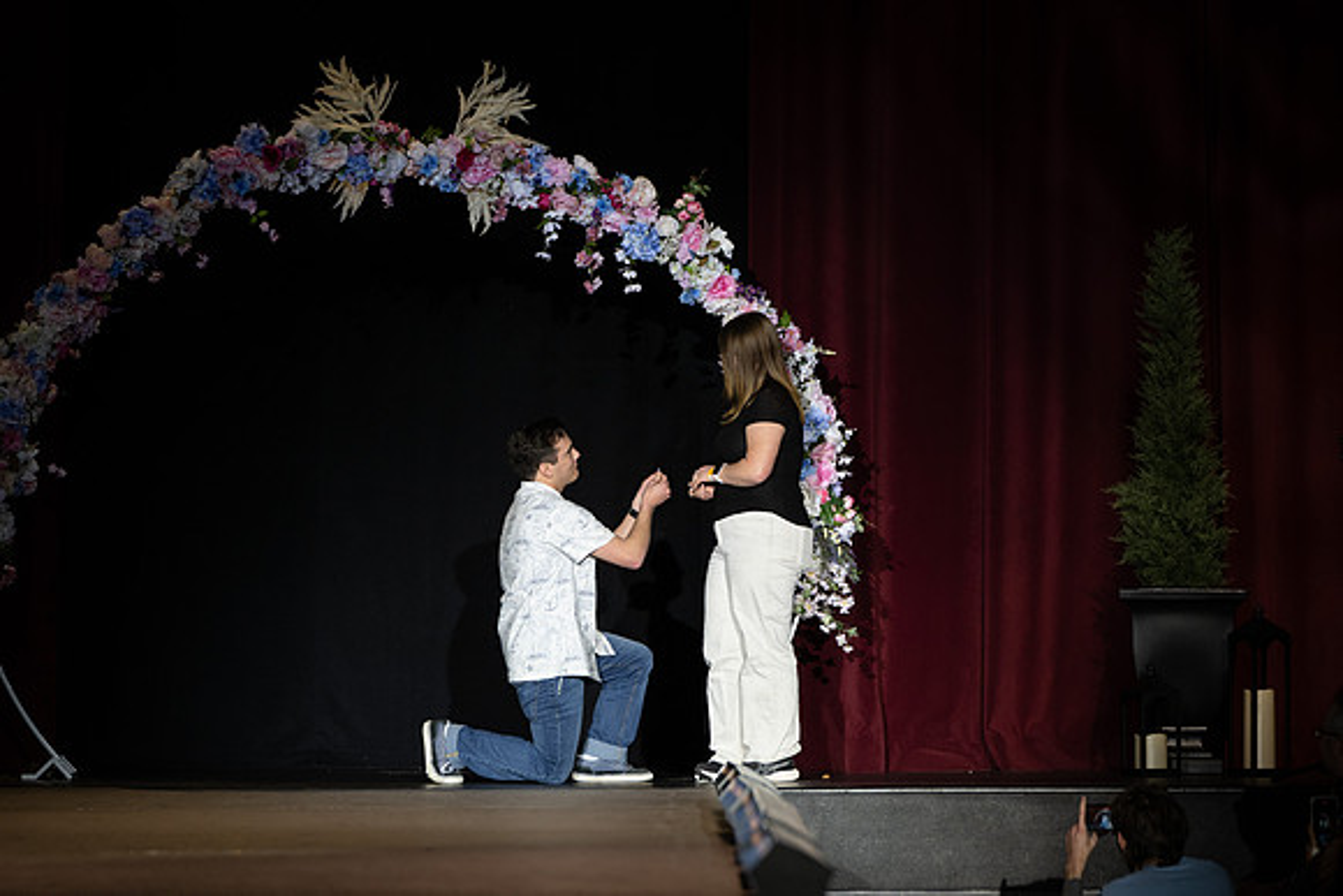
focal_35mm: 166
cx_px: 651
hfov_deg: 12.4
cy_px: 436
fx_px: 6190
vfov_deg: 8.3
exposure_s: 1/640
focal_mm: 145
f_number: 3.5
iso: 800
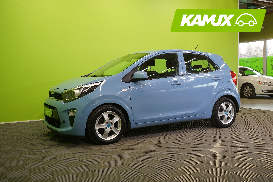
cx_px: 136
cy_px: 91
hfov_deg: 53.1
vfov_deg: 36.9
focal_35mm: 36
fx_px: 273
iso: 500
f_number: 6.3
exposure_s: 1/30
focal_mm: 36
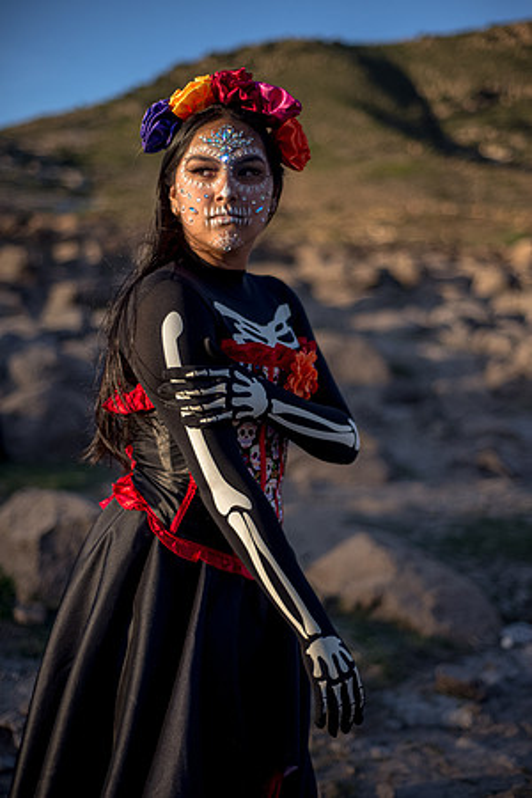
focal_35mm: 50
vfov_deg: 39.6
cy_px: 399
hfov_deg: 27.0
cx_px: 266
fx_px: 1108
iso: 100
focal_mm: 50
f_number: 1.8
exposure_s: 1/4000
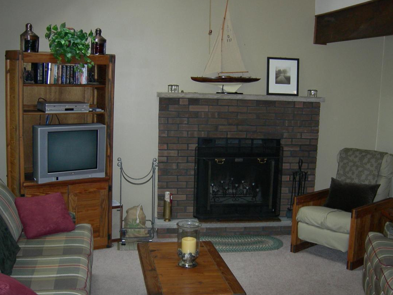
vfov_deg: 33.6
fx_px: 488
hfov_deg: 43.8
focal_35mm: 43
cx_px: 204
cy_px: 165
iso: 200
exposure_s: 1/60.1
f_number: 2.7
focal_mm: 7.5
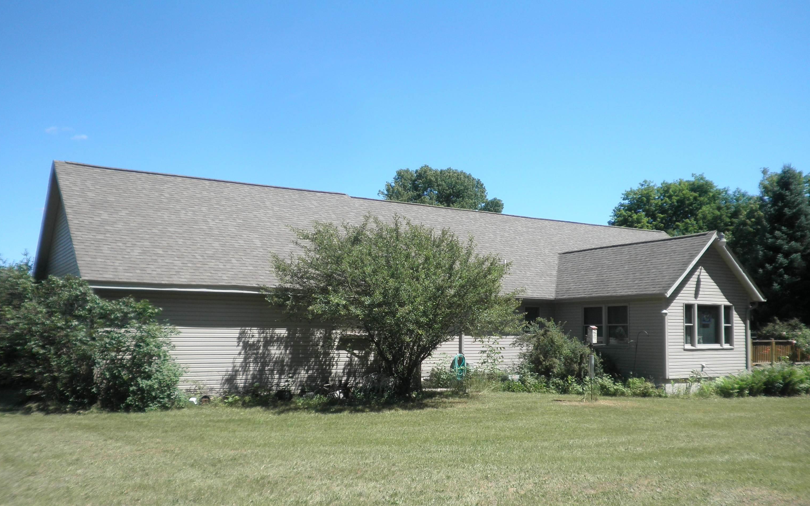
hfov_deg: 58.1
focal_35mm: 33
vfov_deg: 38.2
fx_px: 728
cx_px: 404
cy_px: 292
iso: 64
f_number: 2.8
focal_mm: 5.5
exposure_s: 1/640
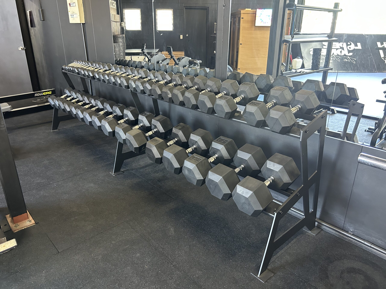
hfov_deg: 67.3
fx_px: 290
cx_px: 193
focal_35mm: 26
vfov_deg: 53.1
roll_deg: +0.5
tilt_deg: -21.3
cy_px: 144
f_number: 1.5
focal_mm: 5.7
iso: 400
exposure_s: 1/50
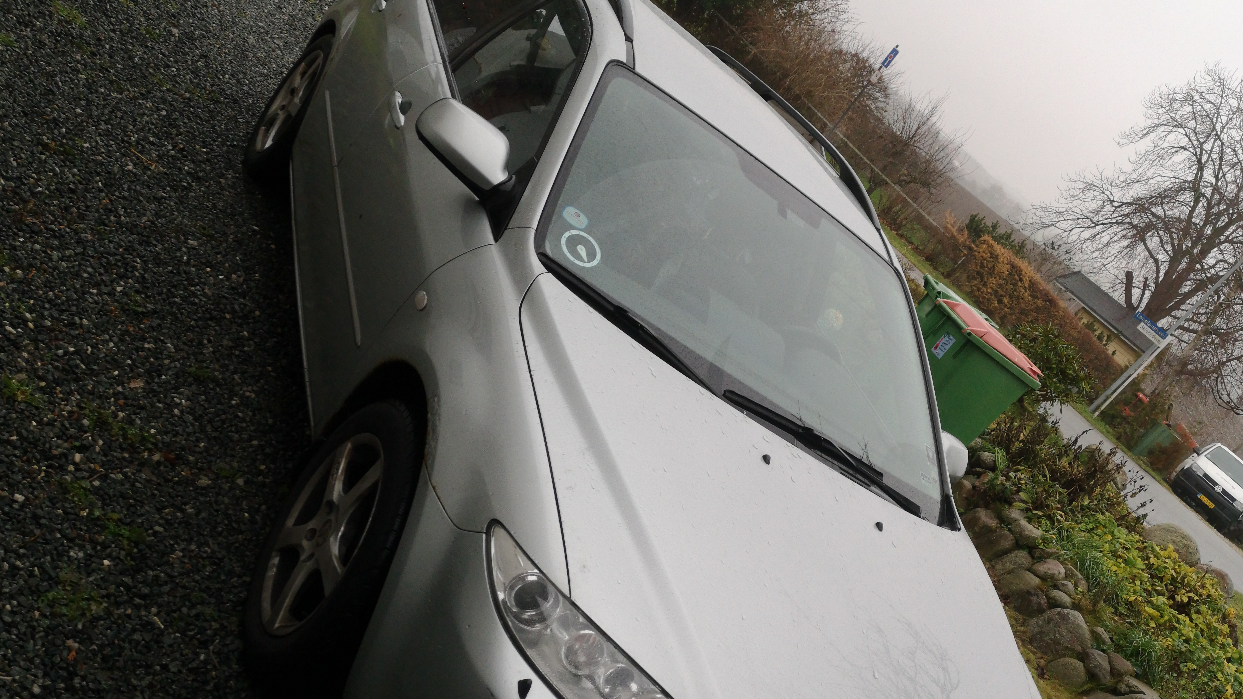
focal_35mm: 40
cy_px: 408
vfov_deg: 29.7
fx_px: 1318
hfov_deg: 50.5
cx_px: 611
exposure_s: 1/100
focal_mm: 3.95
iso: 125
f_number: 1.8
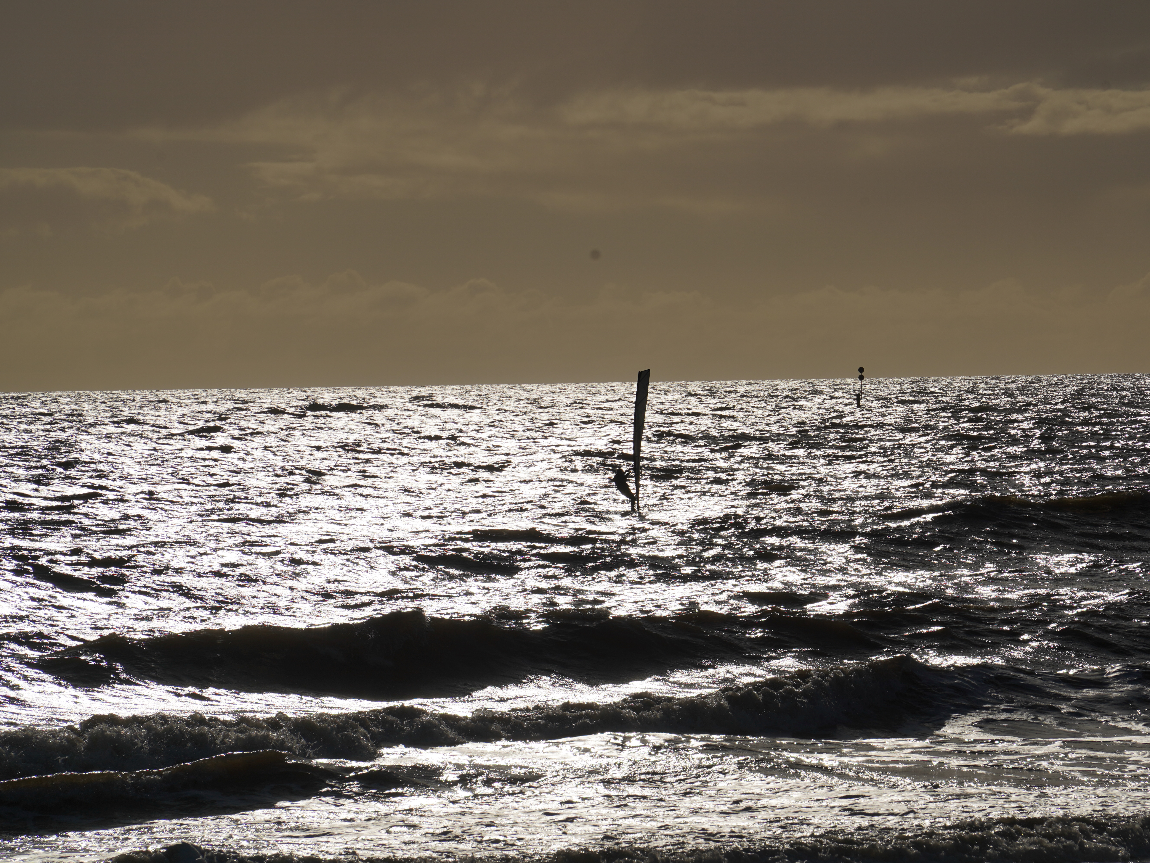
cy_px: 431
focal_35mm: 217
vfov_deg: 6.8
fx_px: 7209
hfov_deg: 9.1
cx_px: 621
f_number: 11
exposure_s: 1/4000
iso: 100
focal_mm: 200
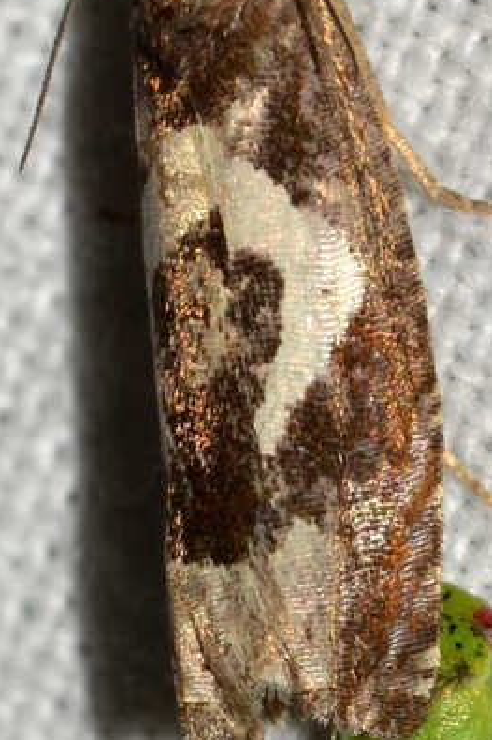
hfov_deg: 5.6
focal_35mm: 243
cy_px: 302
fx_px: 4985
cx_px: 273
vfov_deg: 8.5
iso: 100
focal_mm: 100
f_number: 20
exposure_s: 1/200
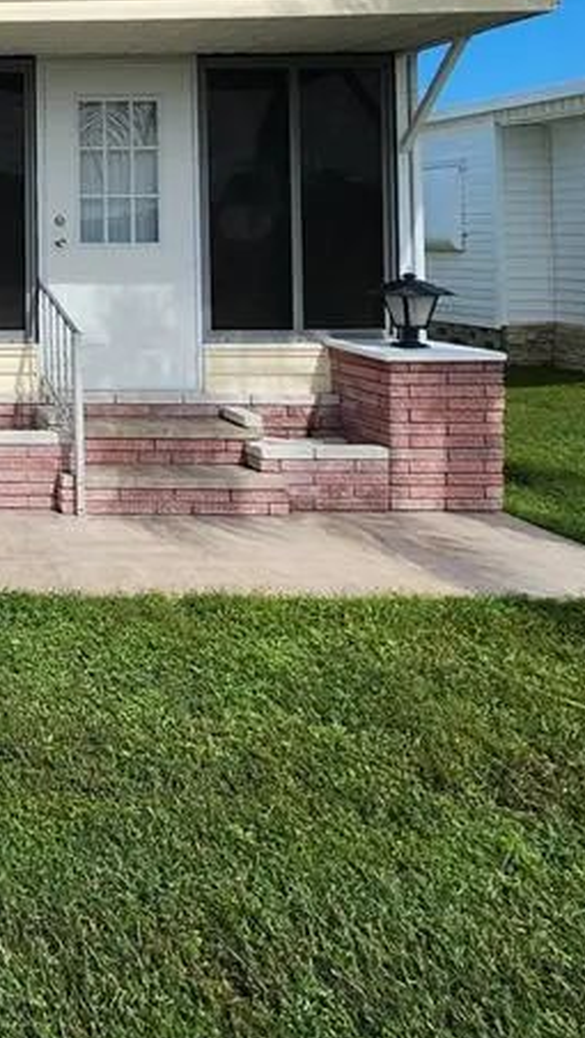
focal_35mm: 32
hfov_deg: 27.8
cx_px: -243
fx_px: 882
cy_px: 220
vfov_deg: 56.9
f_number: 2.2
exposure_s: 1/2607
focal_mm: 2.2
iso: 50
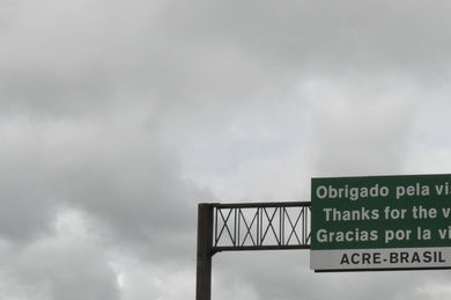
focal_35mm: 106
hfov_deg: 18.8
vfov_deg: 12.8
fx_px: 1330
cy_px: 148
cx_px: 435
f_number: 14
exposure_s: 1/800
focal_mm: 27
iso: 800
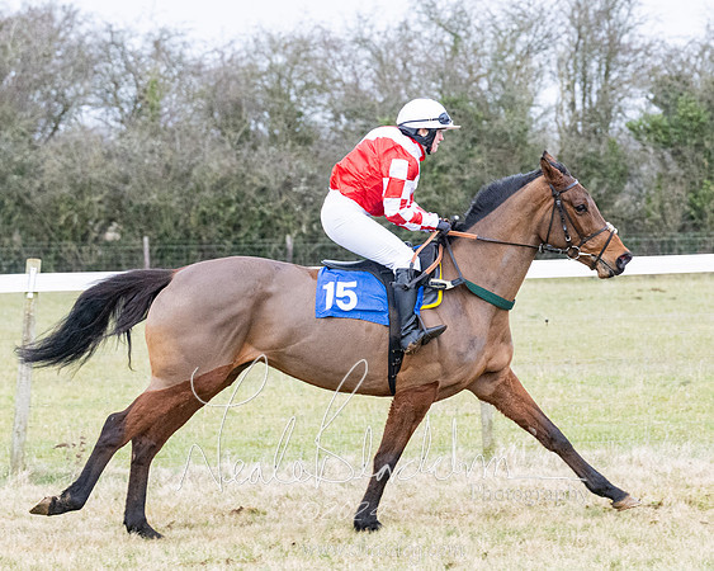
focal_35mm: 213
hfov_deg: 9.1
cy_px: 365
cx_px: 504
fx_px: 4501
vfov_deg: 7.3
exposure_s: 1/800
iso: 1600
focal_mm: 92
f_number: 4
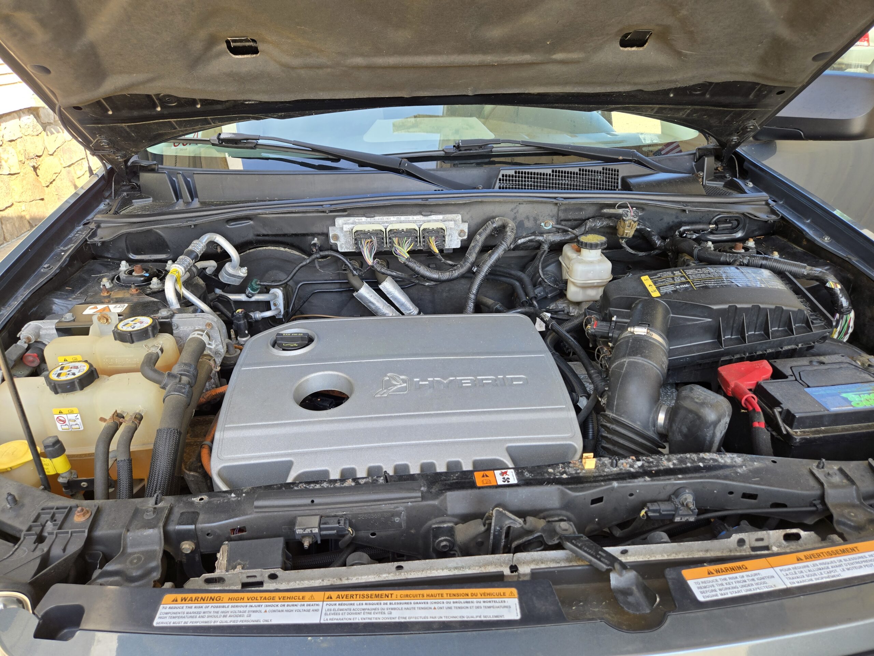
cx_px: 437
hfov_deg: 73.9
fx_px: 581
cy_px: 328
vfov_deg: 58.9
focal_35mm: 23
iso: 50
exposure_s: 1/180
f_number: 1.8
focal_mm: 5.4
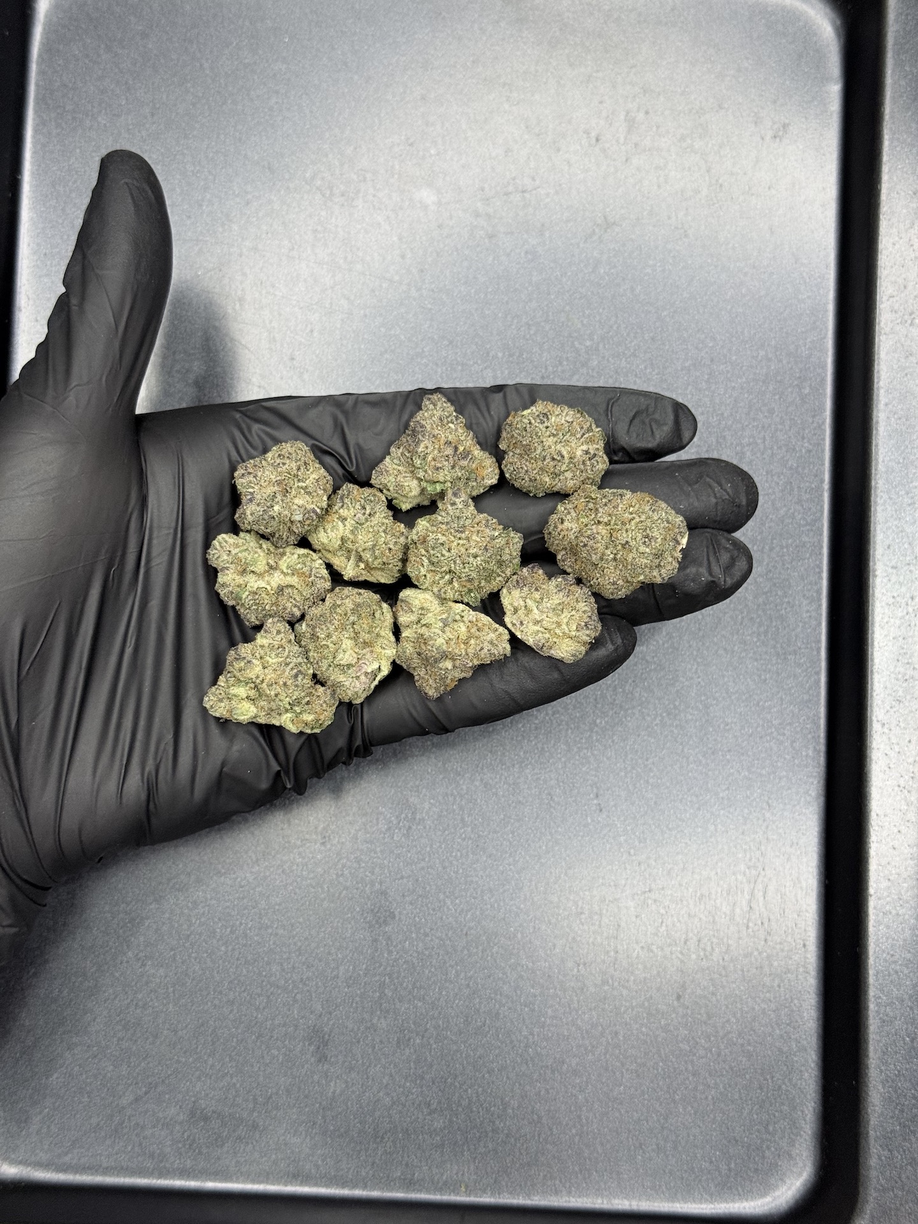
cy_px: 612
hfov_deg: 30.3
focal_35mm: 48
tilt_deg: -83.6
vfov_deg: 39.7
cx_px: 459
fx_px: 1697
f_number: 1.78
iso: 80
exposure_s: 1/50
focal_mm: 6.76
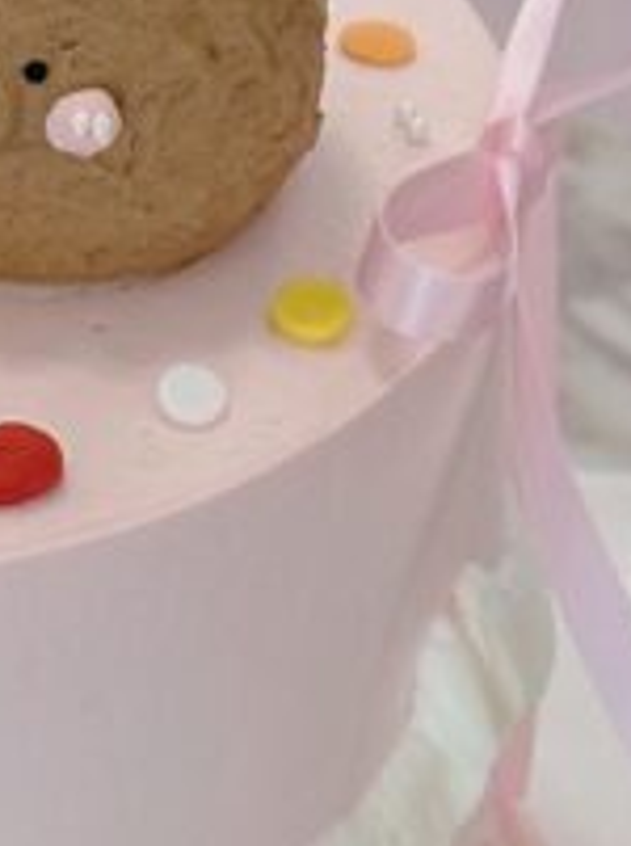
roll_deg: -0.8
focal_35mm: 245
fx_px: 5974
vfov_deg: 8.1
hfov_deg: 6.0
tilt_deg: -29.1
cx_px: -358
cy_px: 118
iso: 125
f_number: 1.78
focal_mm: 6.86
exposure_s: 1/50
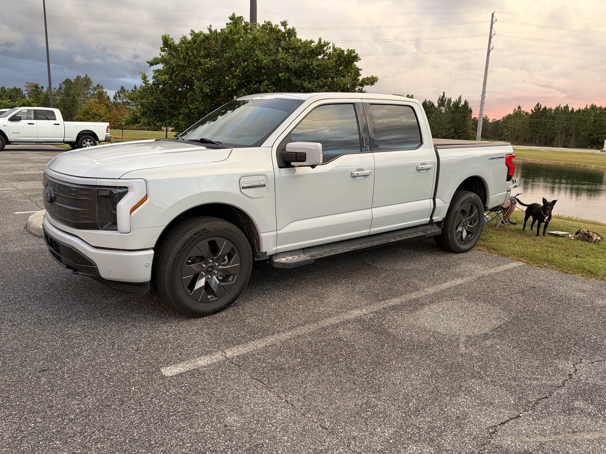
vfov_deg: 53.1
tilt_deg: -11.2
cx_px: 303
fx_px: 455
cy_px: 227
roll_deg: -1.9
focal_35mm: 26
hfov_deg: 67.3
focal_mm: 5.96
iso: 125
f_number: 1.6
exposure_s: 1/85
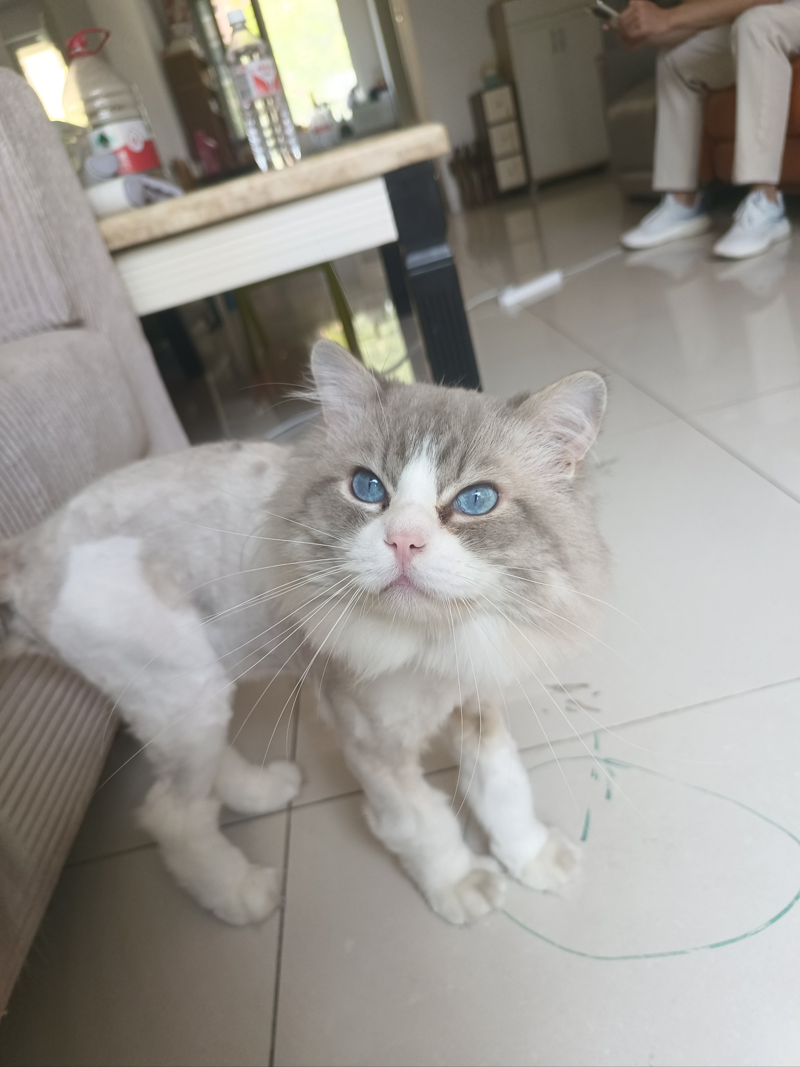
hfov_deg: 58.9
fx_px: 709
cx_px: 400
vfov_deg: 73.9
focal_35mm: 23
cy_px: 534
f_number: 1.88
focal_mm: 5.59
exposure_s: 1/100
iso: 881
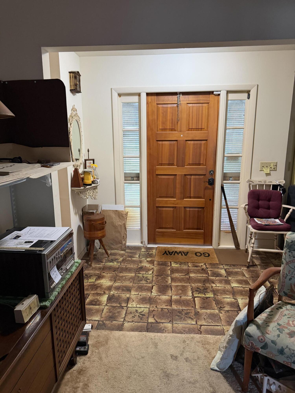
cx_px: 148
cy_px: 196
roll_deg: +0.5
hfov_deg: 56.8
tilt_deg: -10.2
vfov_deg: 71.6
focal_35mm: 24
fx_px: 273
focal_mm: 6.76
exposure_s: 1/60
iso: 400
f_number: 1.78
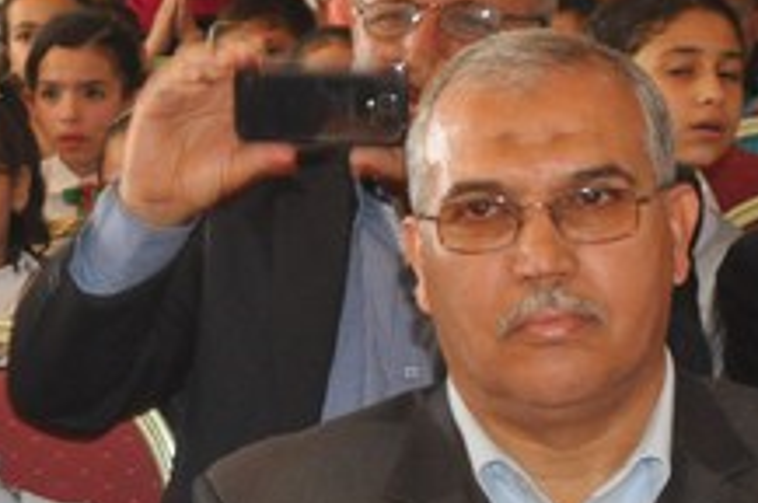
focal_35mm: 124
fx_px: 2607
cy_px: 372
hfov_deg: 15.4
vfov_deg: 11.0
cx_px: -342
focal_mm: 28
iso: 800
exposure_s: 1/60
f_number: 3.8
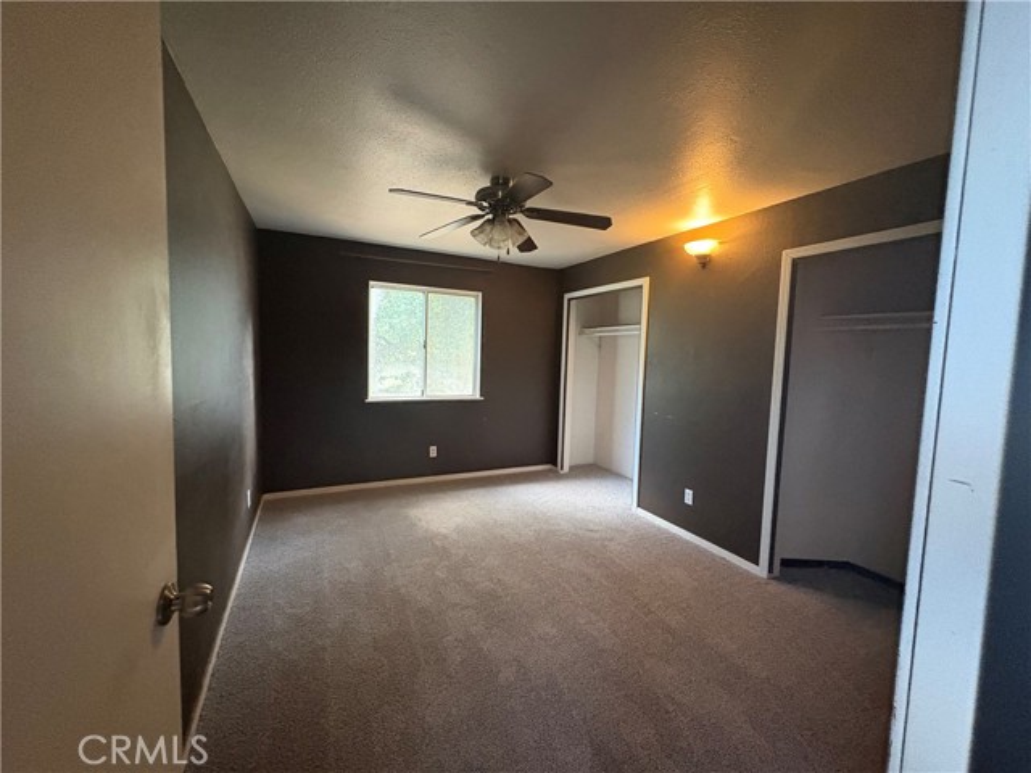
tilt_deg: -3.7
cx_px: 516
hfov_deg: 102.1
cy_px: 386
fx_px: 417
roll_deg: -2.1
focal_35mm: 14
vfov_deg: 85.7
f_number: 2.2
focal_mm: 2.22
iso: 800
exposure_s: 1/60
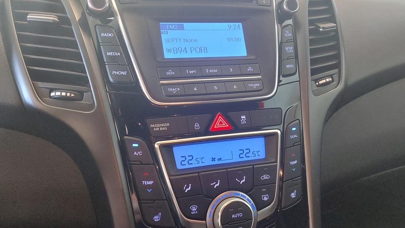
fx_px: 354
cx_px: 221
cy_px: 138
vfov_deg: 35.5
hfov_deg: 59.4
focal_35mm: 33
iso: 500
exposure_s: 1/25
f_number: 1.8
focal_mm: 5.23
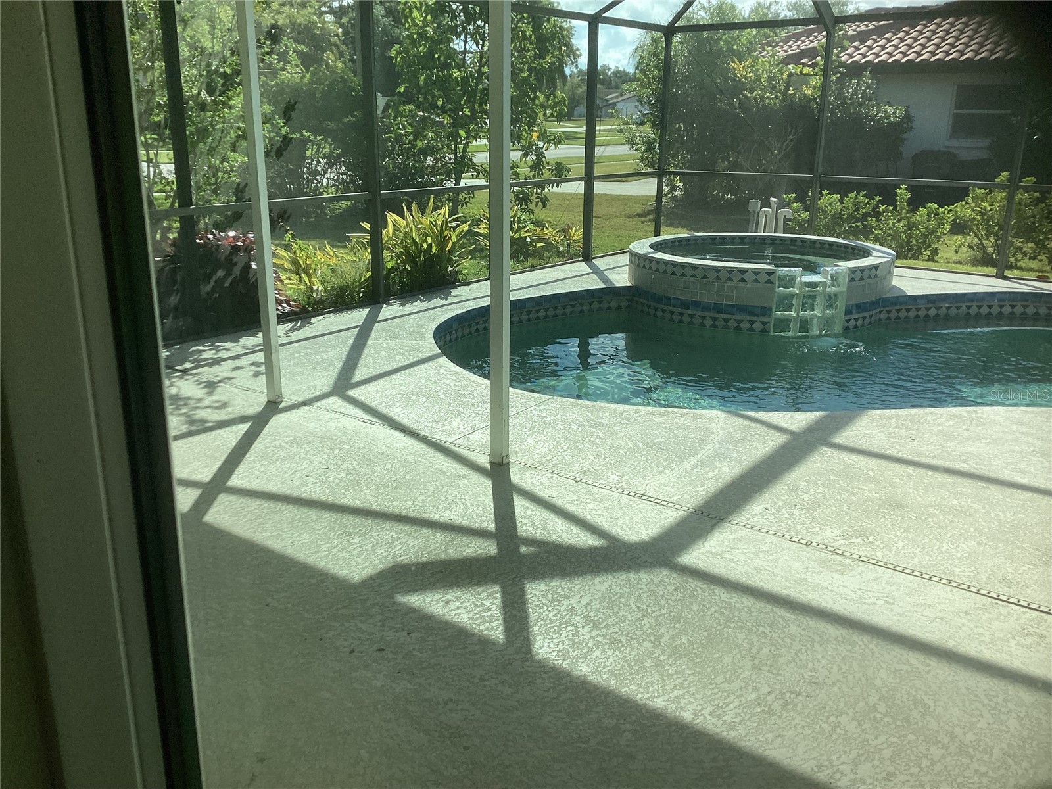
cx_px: 526
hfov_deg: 58.4
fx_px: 942
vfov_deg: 45.4
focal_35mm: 31
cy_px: 394
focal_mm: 3.3
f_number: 2.4
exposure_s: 1/747
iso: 25
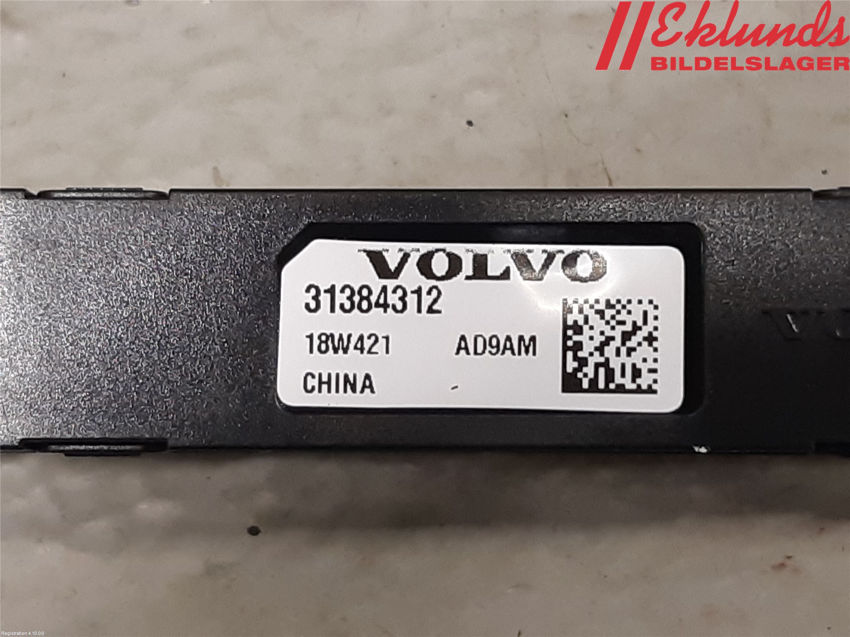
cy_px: 318
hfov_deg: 67.3
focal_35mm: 26
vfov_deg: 53.1
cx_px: 425
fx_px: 638
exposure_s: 1/50
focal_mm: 3.93
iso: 125
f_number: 1.7
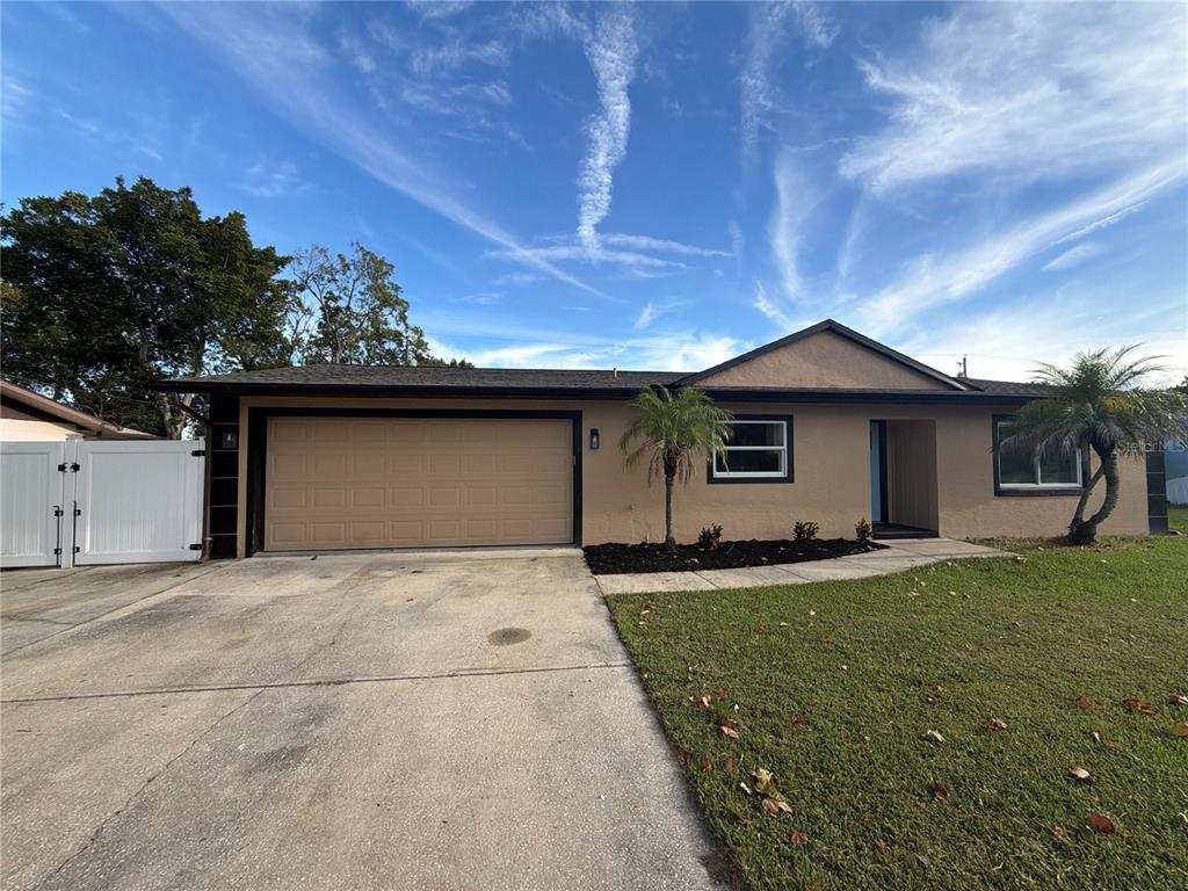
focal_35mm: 14
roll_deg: +0.5
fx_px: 480
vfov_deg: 85.7
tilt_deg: +1.8
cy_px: 446
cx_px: 594
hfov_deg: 102.1
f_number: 2.2
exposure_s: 1/770
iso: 40
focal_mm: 2.22
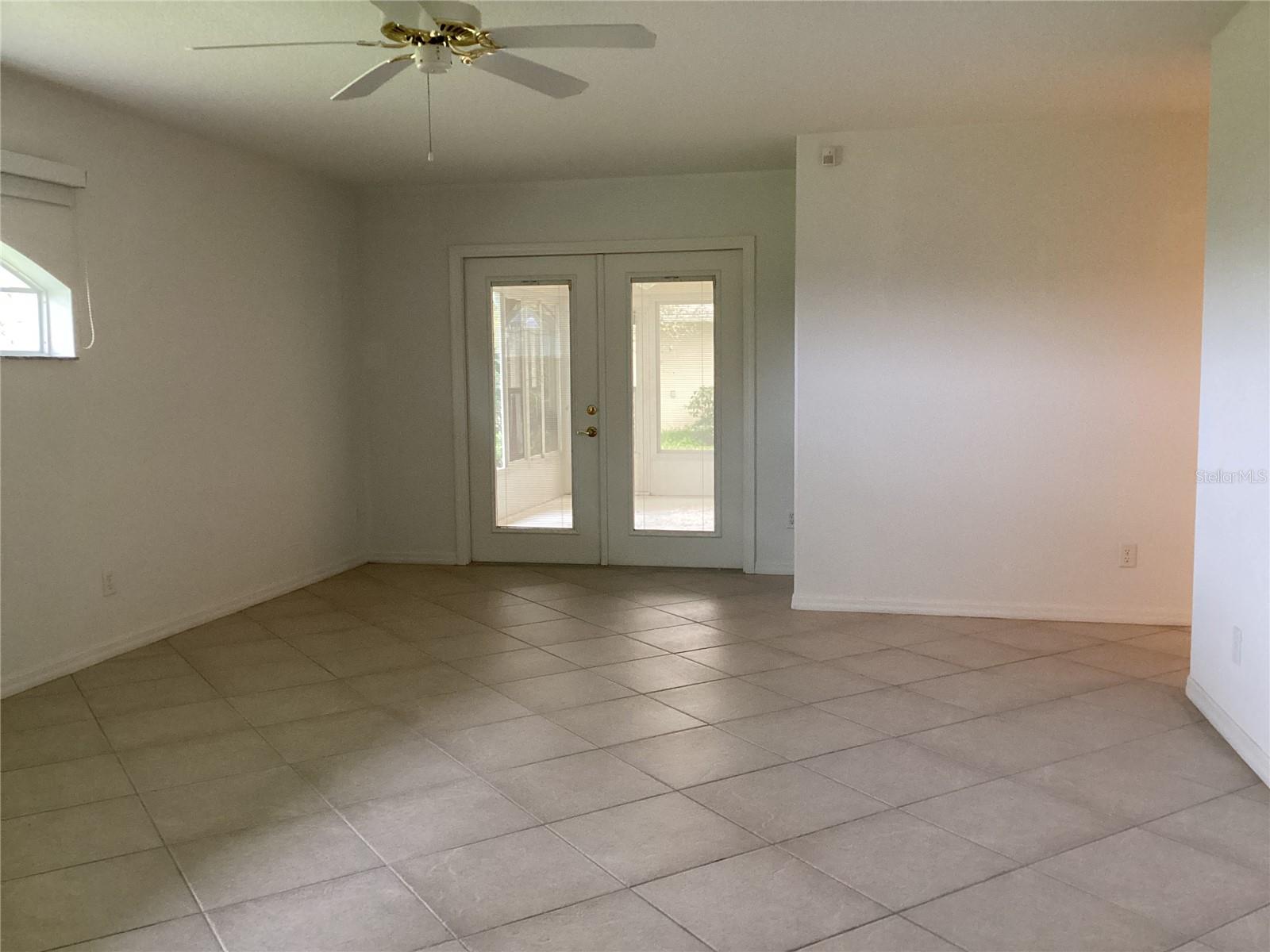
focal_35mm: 31
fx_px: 1137
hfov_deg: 58.4
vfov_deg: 45.4
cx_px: 635
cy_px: 476
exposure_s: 1/50
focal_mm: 3.3
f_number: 2.4
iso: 400
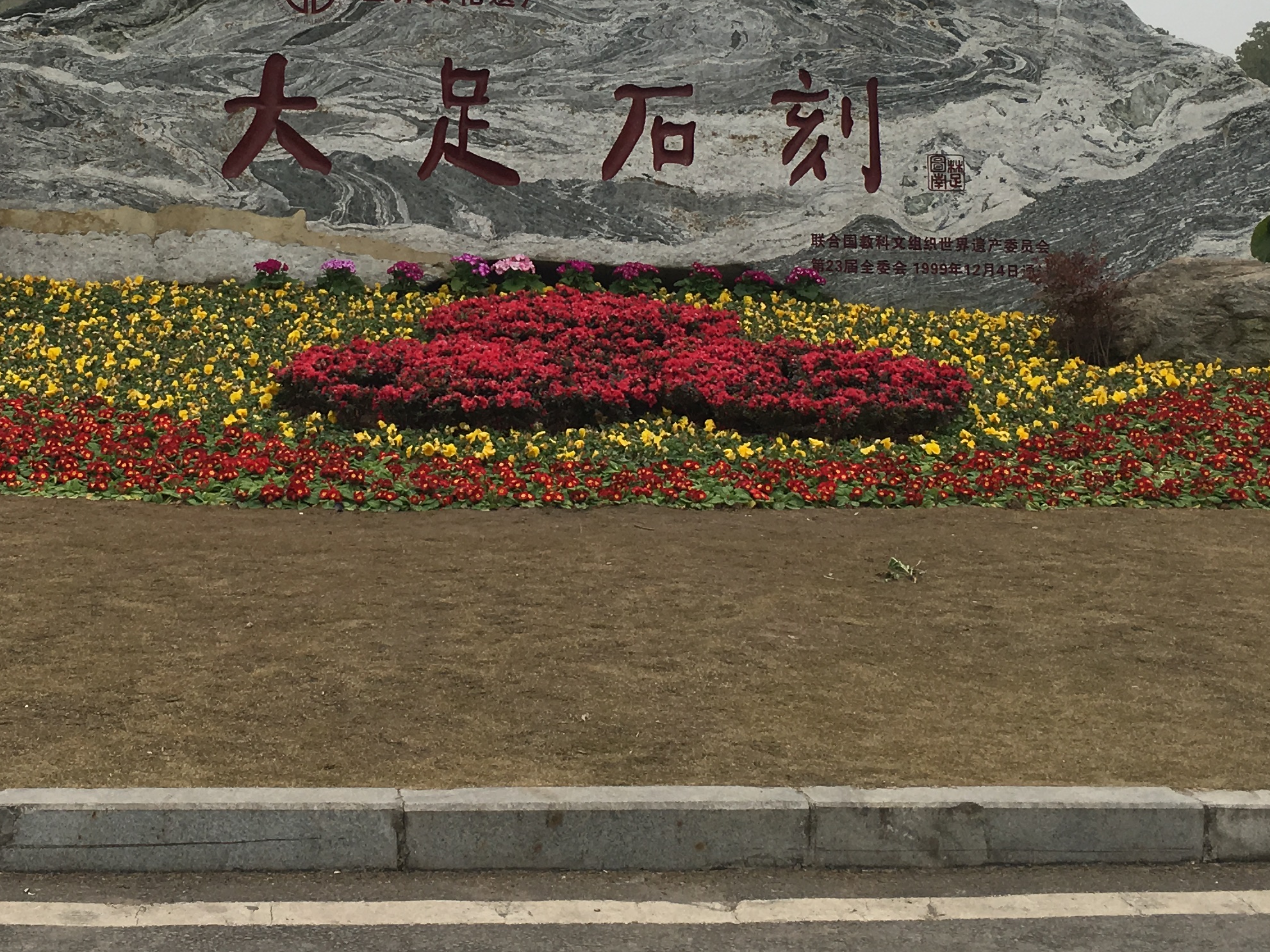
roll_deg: -1.4
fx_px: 2164
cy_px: 167
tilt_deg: +1.5
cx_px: 436
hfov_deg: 32.5
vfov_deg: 24.4
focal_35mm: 59
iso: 25
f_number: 2.2
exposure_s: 1/974
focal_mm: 4.15
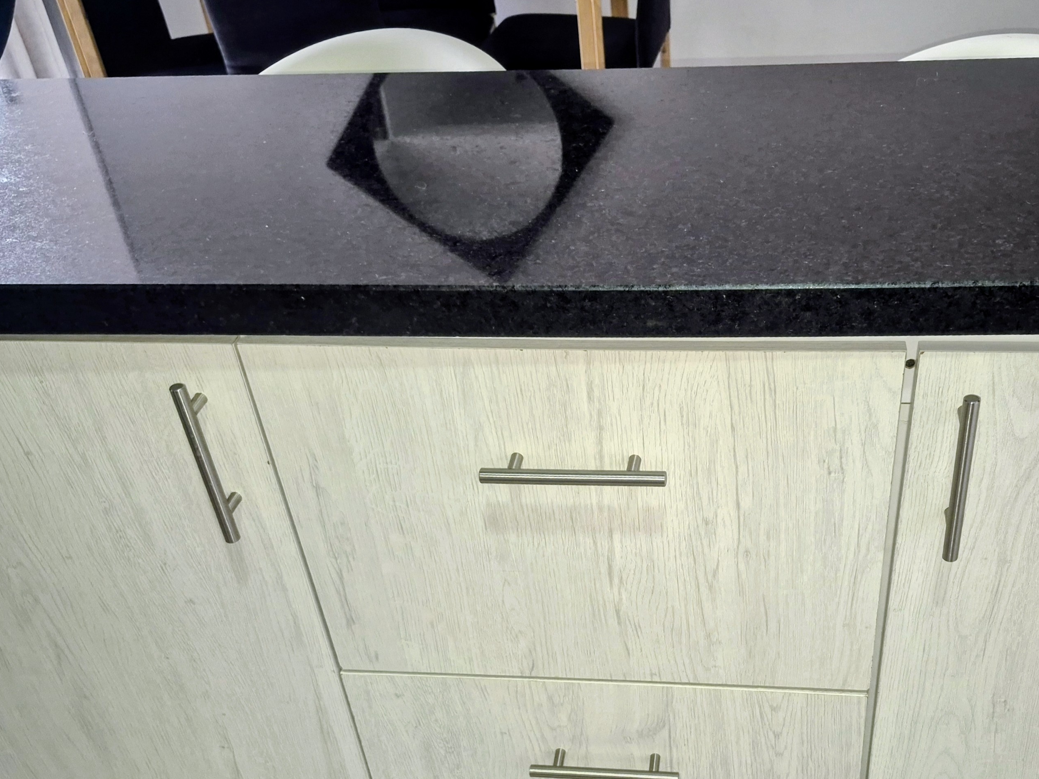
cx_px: 657
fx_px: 990
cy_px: 552
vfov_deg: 42.0
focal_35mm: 33
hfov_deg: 54.7
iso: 100
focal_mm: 5.4
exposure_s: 1/46
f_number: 1.8
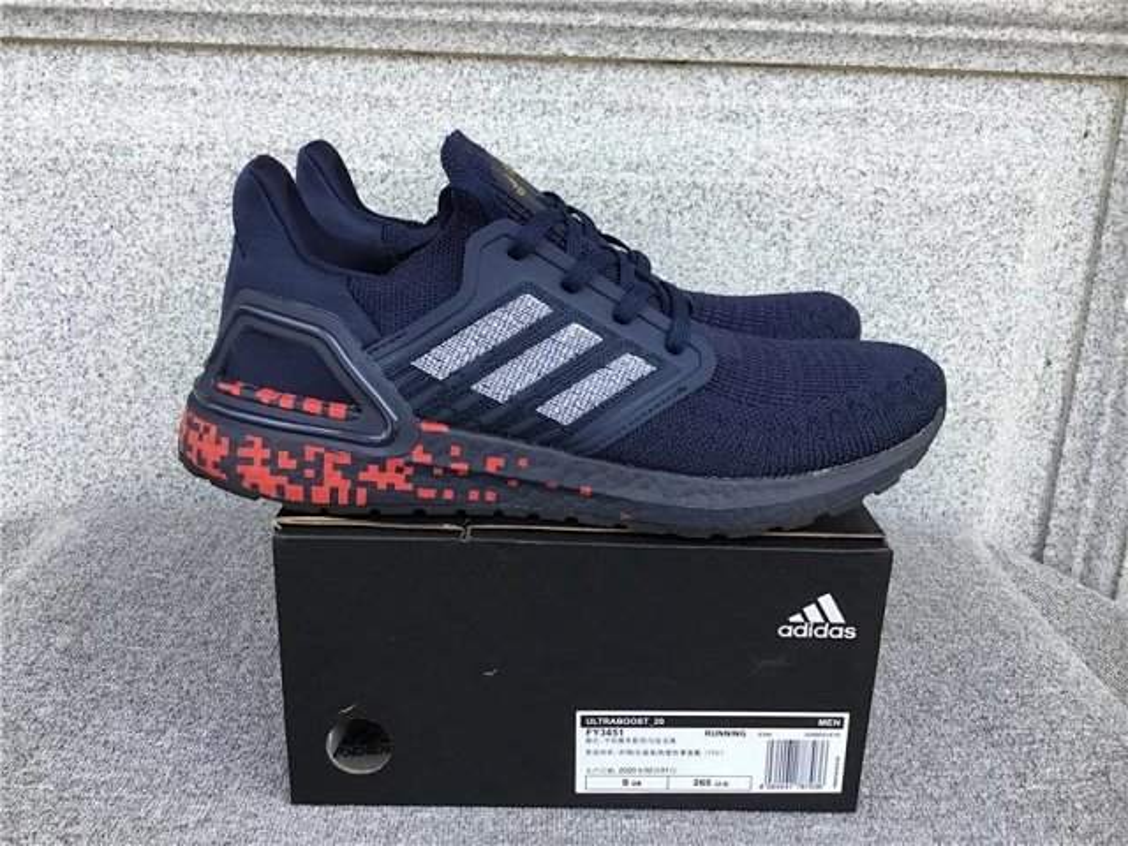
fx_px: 1010
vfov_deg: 45.4
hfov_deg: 58.4
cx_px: 564
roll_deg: -1.3
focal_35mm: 31
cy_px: 423
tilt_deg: -17.8
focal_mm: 3.3
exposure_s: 1/134
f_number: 2.4
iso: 25
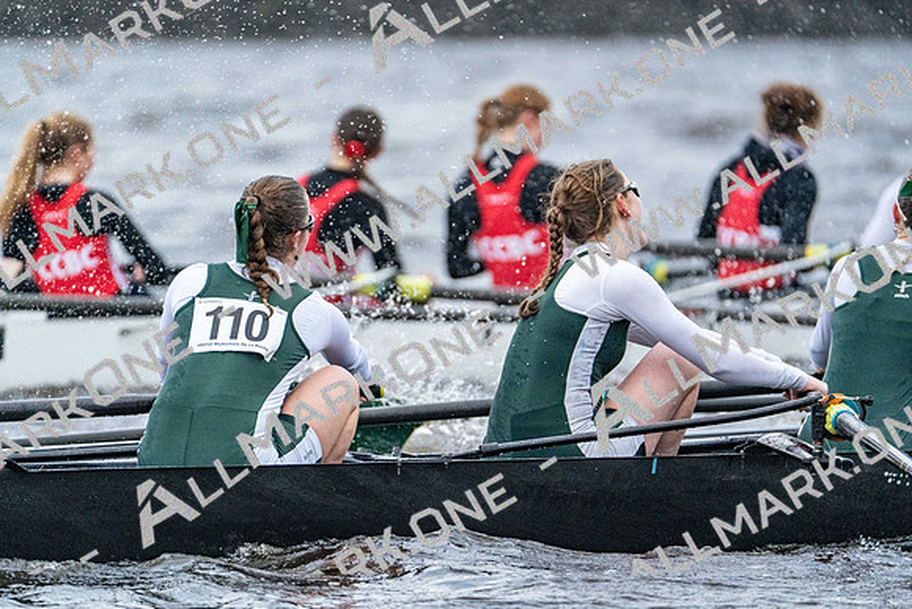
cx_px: 456
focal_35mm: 600
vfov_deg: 2.3
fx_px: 15203
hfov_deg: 3.4
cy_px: 304
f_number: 6.3
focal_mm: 600
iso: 8000
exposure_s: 1/1600
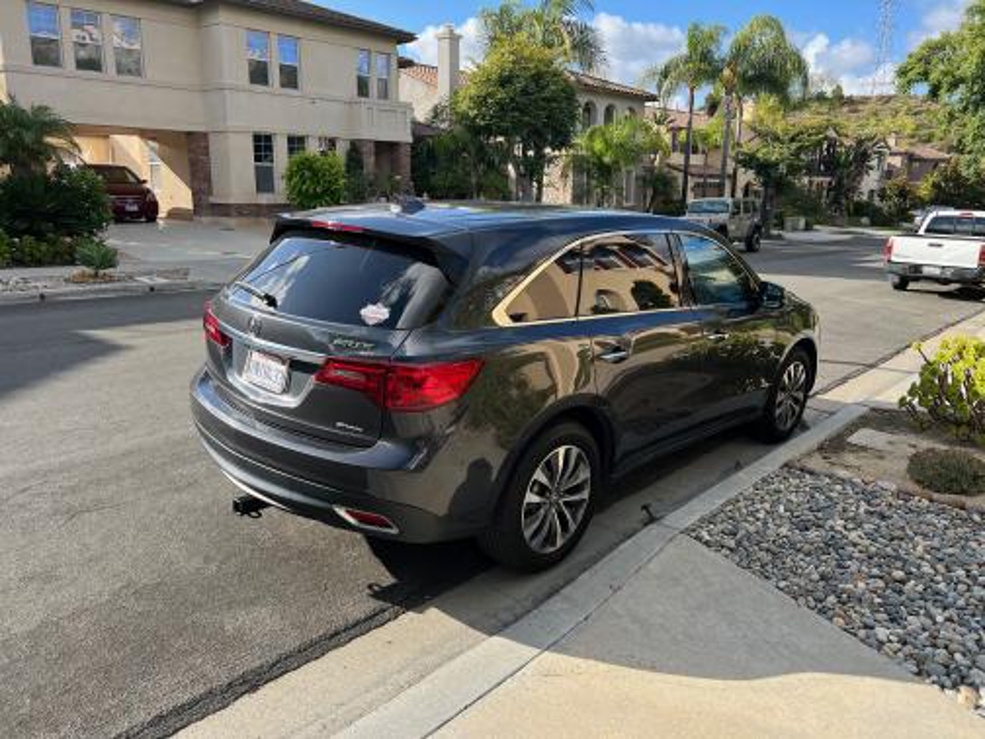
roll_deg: -0.8
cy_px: 370
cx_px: 492
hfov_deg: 67.3
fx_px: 740
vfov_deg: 53.1
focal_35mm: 26
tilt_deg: -13.6
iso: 50
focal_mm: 5.7
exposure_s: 1/1196
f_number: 1.5
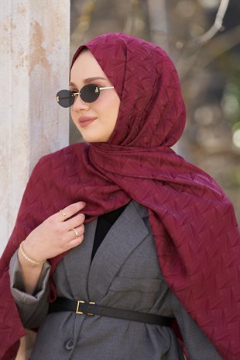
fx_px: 1997
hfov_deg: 6.9
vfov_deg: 10.3
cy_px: 180
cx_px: 120
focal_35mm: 200
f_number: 4.5
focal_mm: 200
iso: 200
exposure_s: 1/200
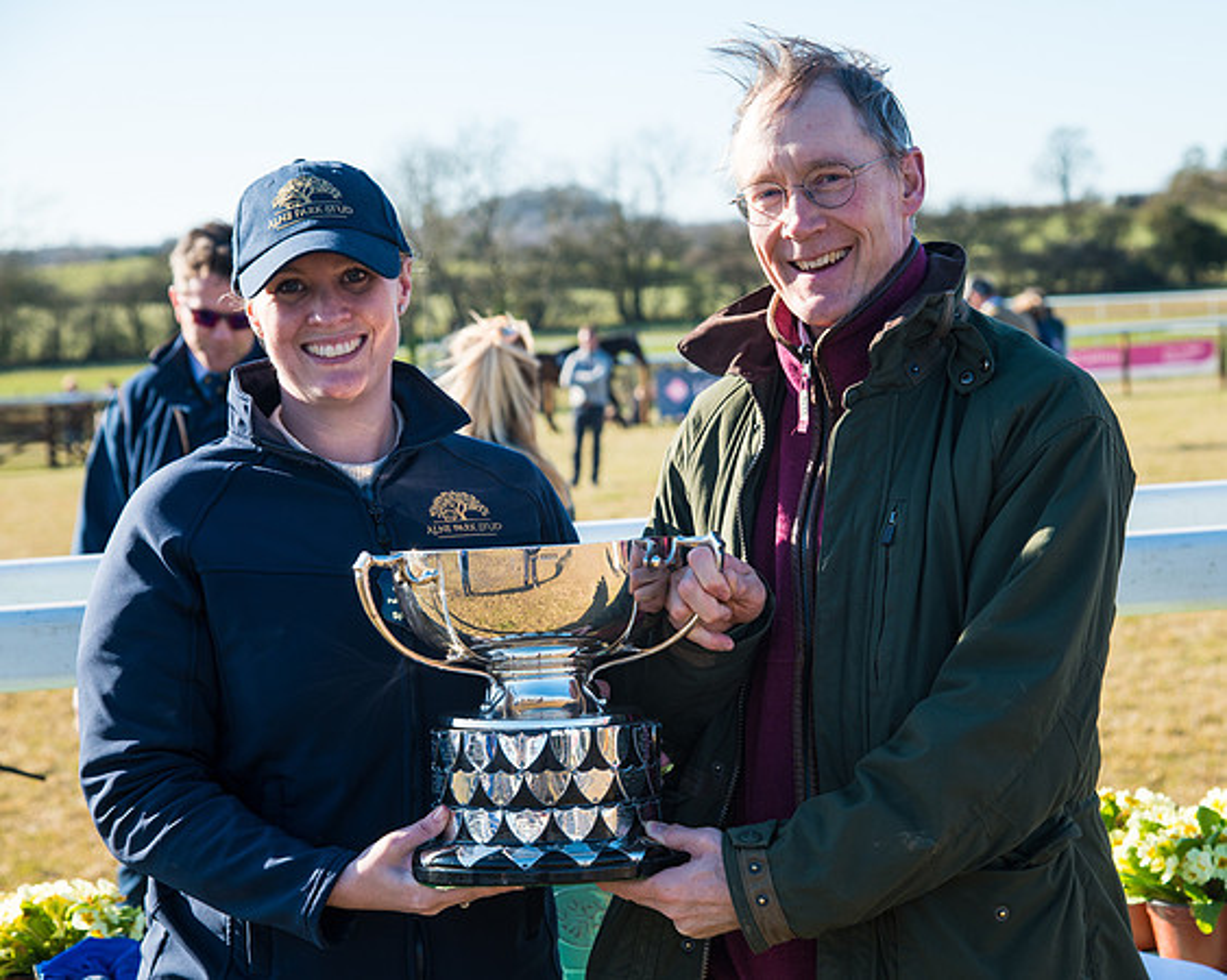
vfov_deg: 18.2
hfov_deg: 22.6
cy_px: 490
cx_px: 684
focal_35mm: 85
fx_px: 3070
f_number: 5
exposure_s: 1/250
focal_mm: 75
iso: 125
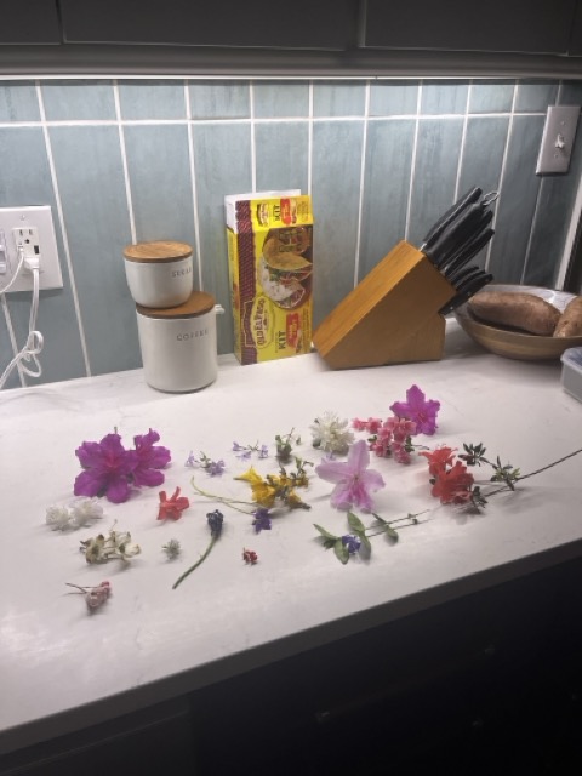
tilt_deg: -27.3
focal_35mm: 26
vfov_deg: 67.3
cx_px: 291
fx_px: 583
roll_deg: +0.4
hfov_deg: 53.1
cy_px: 388
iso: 125
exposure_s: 1/102
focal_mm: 5.1
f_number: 1.6
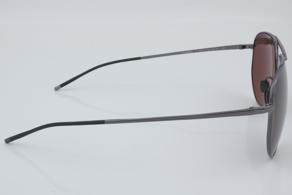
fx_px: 608
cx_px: 146
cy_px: 98
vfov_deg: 18.2
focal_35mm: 75
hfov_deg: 27.0
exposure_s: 1/3
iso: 100
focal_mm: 50
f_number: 32
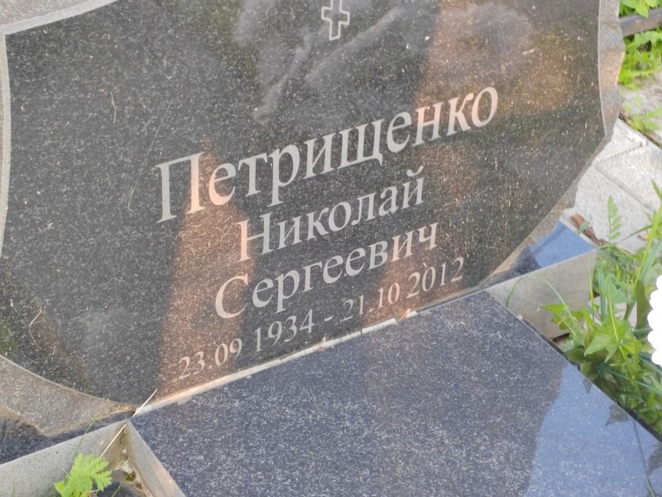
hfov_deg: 24.4
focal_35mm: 80
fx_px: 1530
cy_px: 248
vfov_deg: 18.4
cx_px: 331
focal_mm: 5.52
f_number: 1.9
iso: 160
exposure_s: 1/100
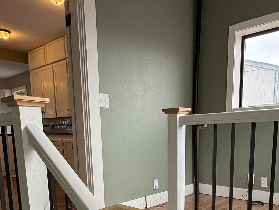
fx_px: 266
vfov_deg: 40.5
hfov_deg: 55.2
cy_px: 179
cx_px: 155
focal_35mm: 33
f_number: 2.2
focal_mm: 2.22
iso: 200
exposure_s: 1/99
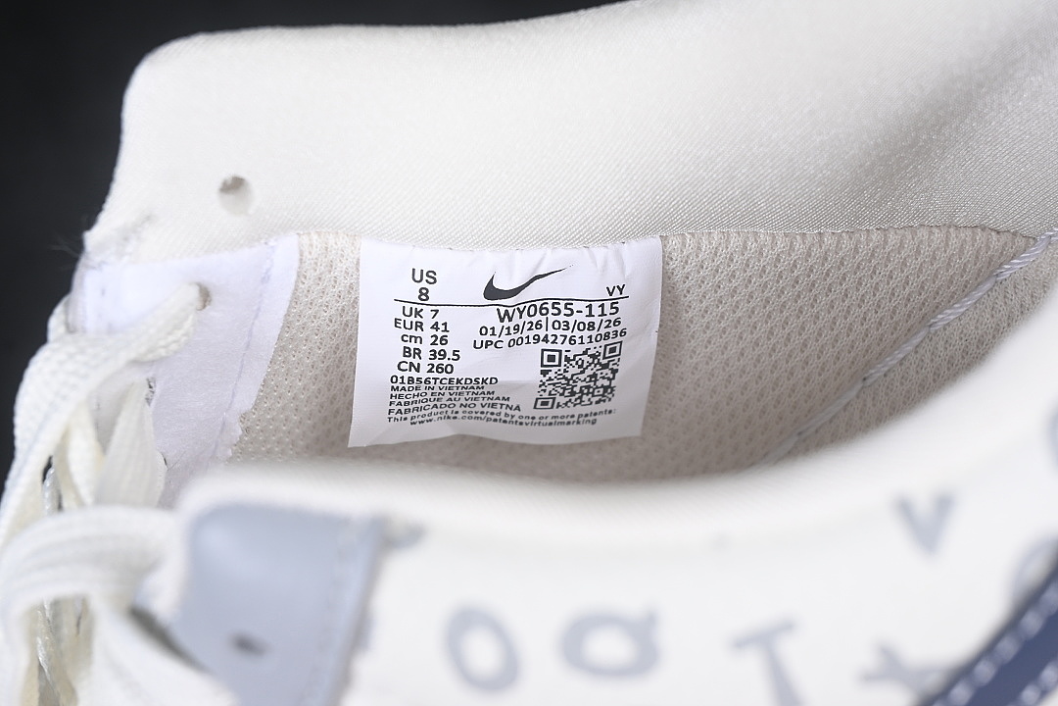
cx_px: 529
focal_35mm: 75
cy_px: 353
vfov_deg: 18.2
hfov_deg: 27.0
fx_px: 2204
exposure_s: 1/80
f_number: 7.1
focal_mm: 50
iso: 160
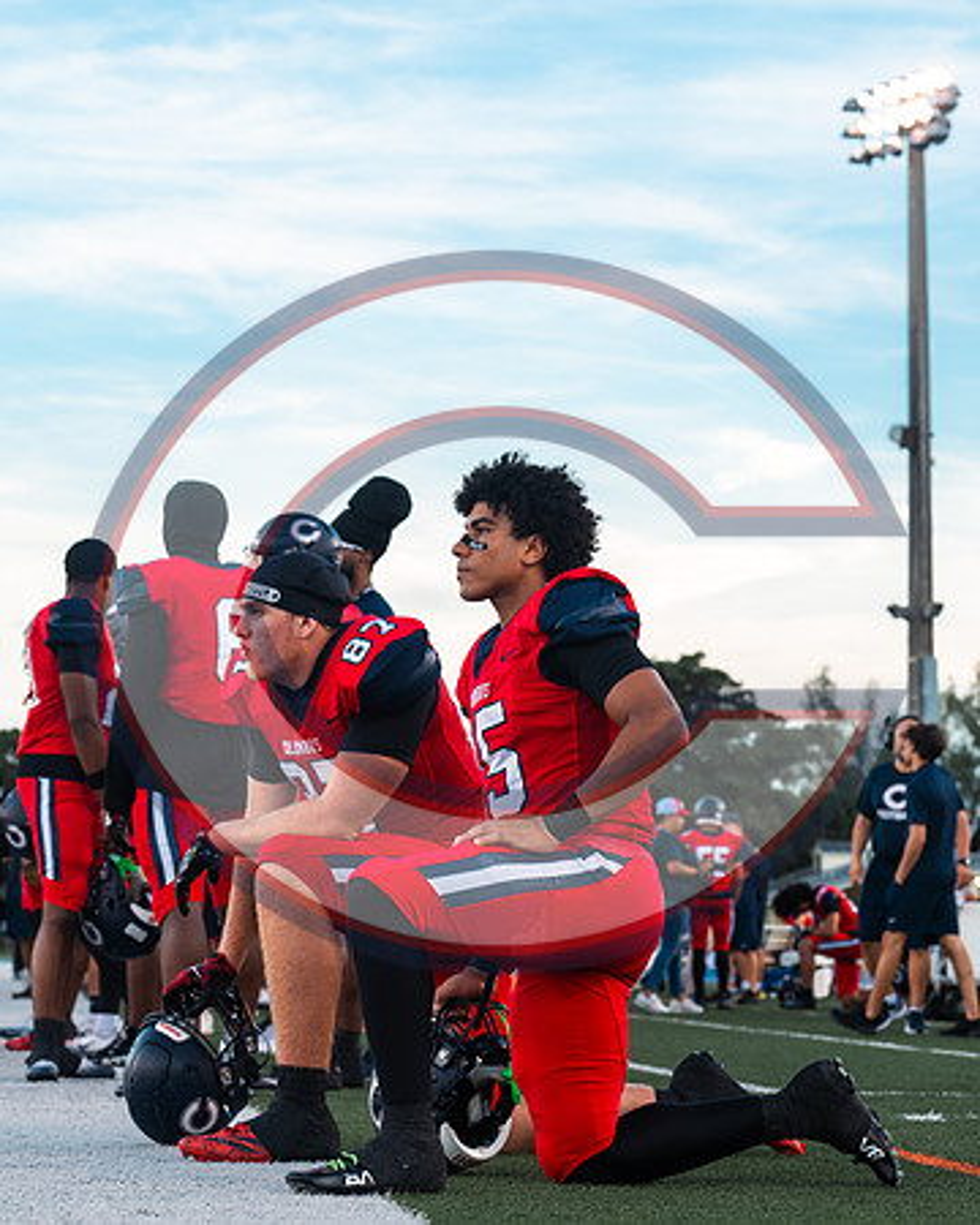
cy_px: 710
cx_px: 441
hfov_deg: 16.3
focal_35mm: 94
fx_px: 3411
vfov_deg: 20.3
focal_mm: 57
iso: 64
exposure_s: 1/80
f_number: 4
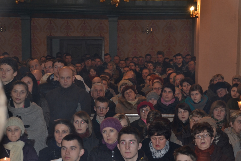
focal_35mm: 135
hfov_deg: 15.2
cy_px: 80
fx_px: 904
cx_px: 120
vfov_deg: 10.2
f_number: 8
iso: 800
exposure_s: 1/40
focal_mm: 90
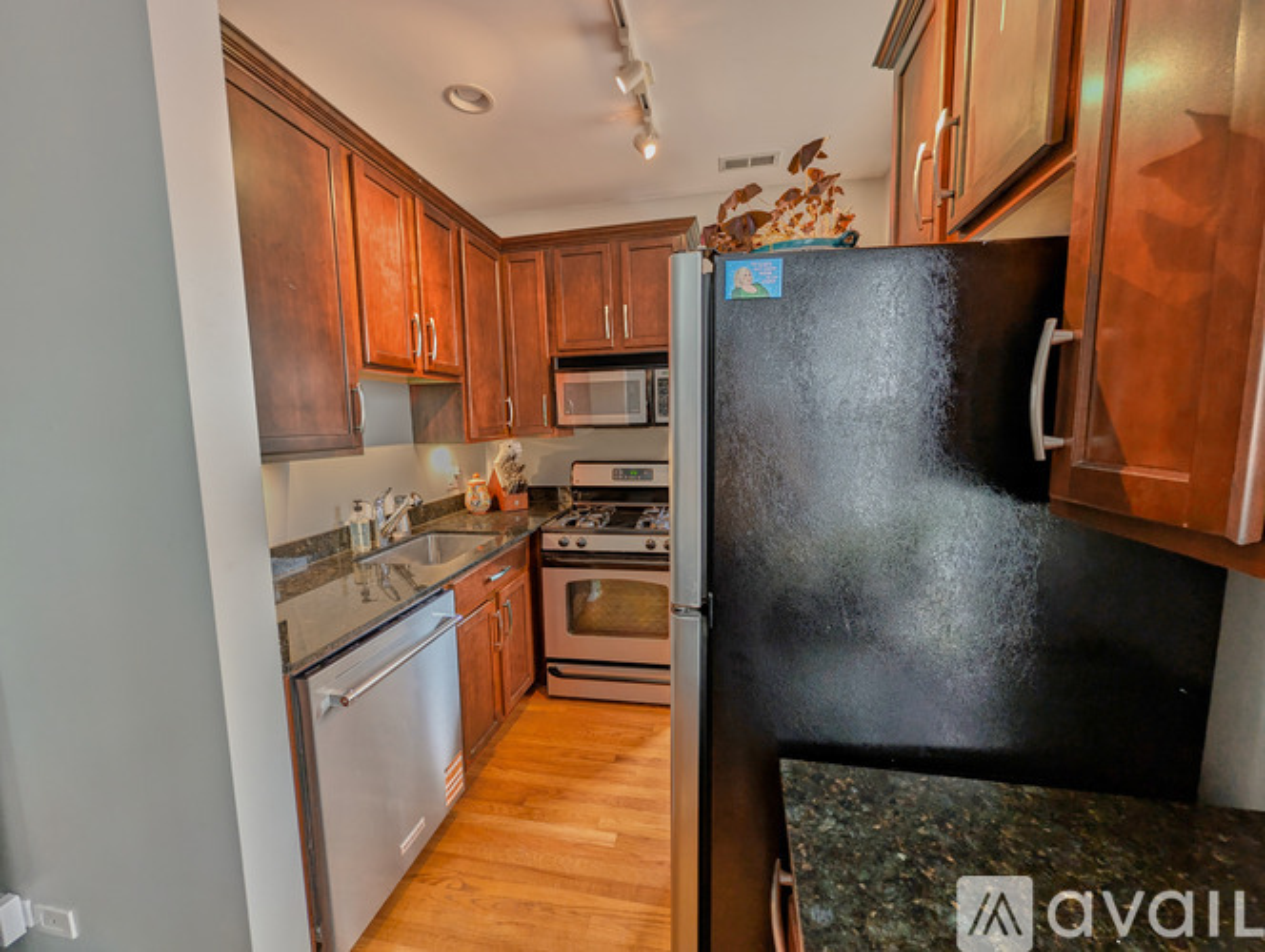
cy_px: 476
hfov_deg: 110.5
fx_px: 439
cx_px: 632
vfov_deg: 94.6
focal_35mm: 12
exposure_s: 1/20
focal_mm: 2.02
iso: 48
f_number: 1.7
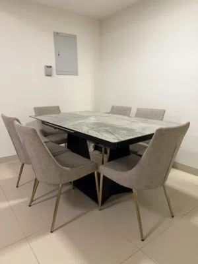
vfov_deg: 71.6
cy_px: 132
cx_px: 99
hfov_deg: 56.8
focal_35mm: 24
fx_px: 183
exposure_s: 1/50
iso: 500
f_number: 1.78
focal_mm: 6.76
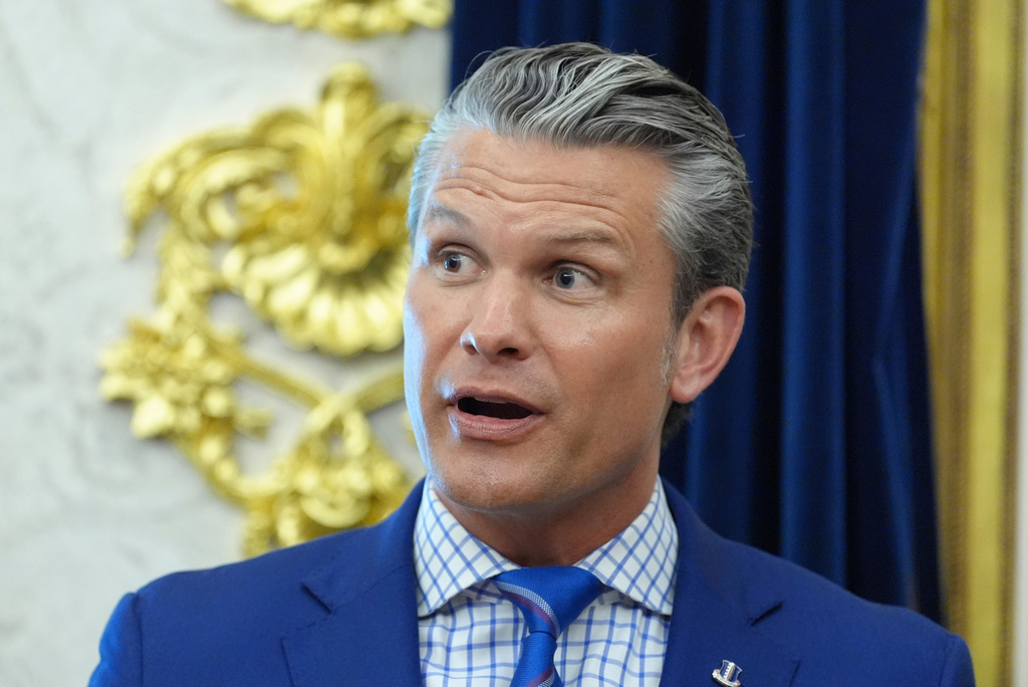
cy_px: 344
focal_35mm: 300
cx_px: 514
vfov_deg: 4.6
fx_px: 8571
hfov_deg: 6.9
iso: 5000
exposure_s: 1/200
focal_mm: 200
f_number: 2.8
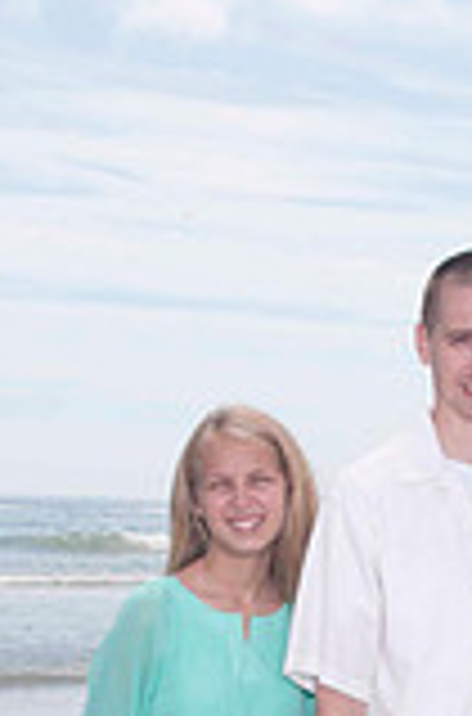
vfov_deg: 15.2
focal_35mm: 132
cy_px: 788
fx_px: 2613
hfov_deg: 10.2
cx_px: 524
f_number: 13
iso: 100
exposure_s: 1/250
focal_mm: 31
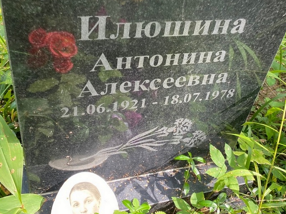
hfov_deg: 47.6
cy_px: 55
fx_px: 322
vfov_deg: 36.0
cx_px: 170
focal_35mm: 39
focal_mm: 4.25
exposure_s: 1/122
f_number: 1.8
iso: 80
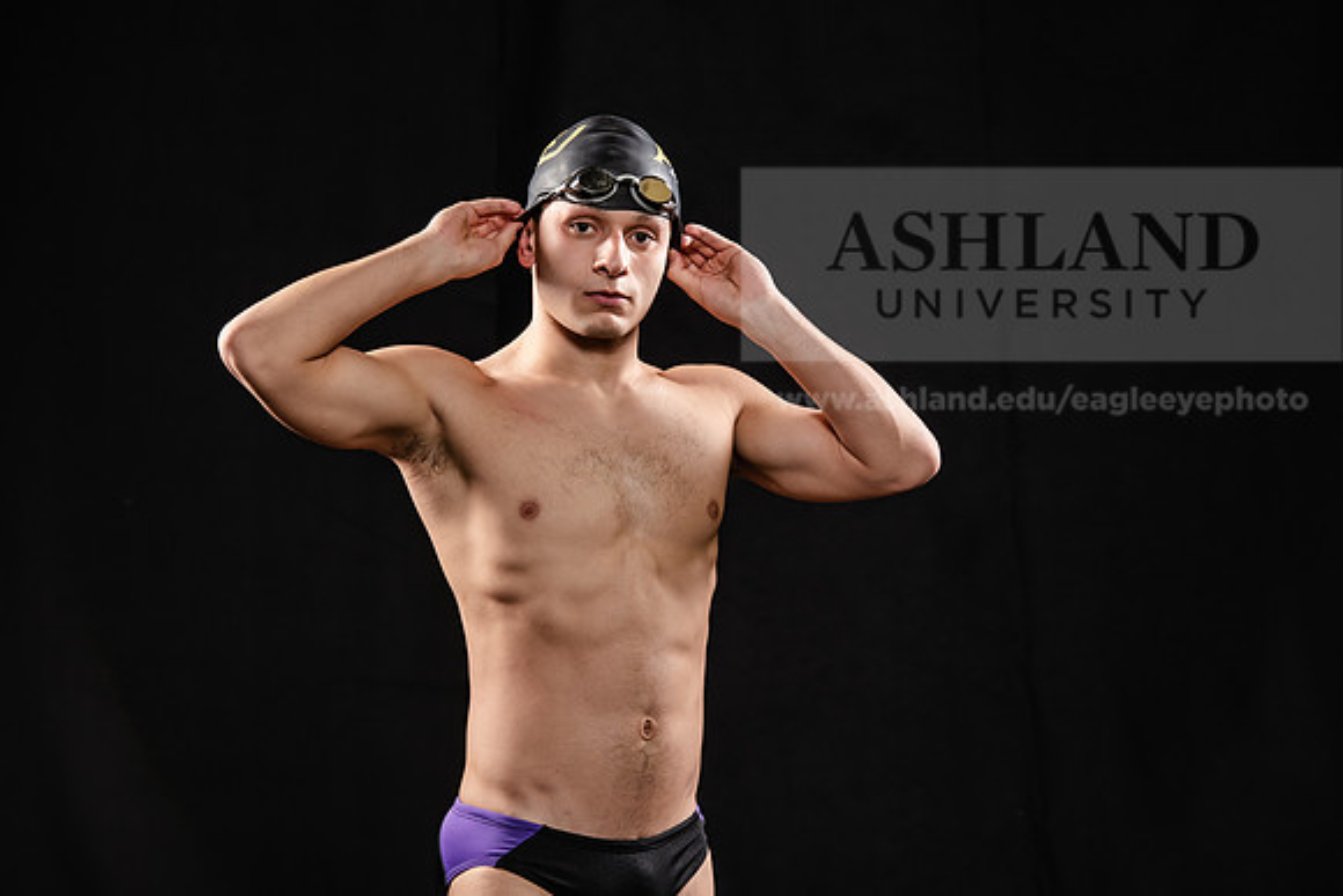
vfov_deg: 10.2
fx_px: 5037
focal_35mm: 135
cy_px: 448
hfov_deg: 15.2
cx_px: 672
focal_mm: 135
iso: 400
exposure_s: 1/200
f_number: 5.6
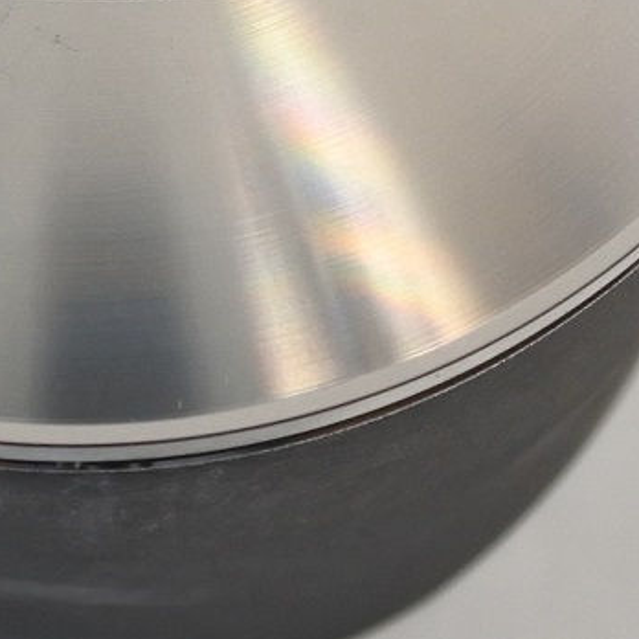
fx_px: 2903
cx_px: 84
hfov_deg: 12.5
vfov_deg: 12.1
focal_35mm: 139
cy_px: -242
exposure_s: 1/200
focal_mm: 12.1
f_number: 3.8
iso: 400
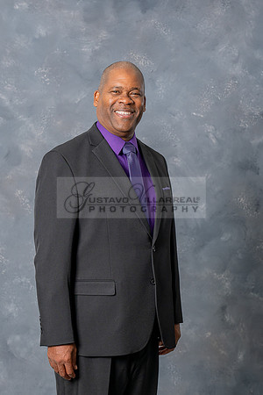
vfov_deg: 28.6
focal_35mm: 71
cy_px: 198
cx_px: 132
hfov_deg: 19.3
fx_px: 773
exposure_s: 1/200
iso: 200
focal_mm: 47
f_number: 4
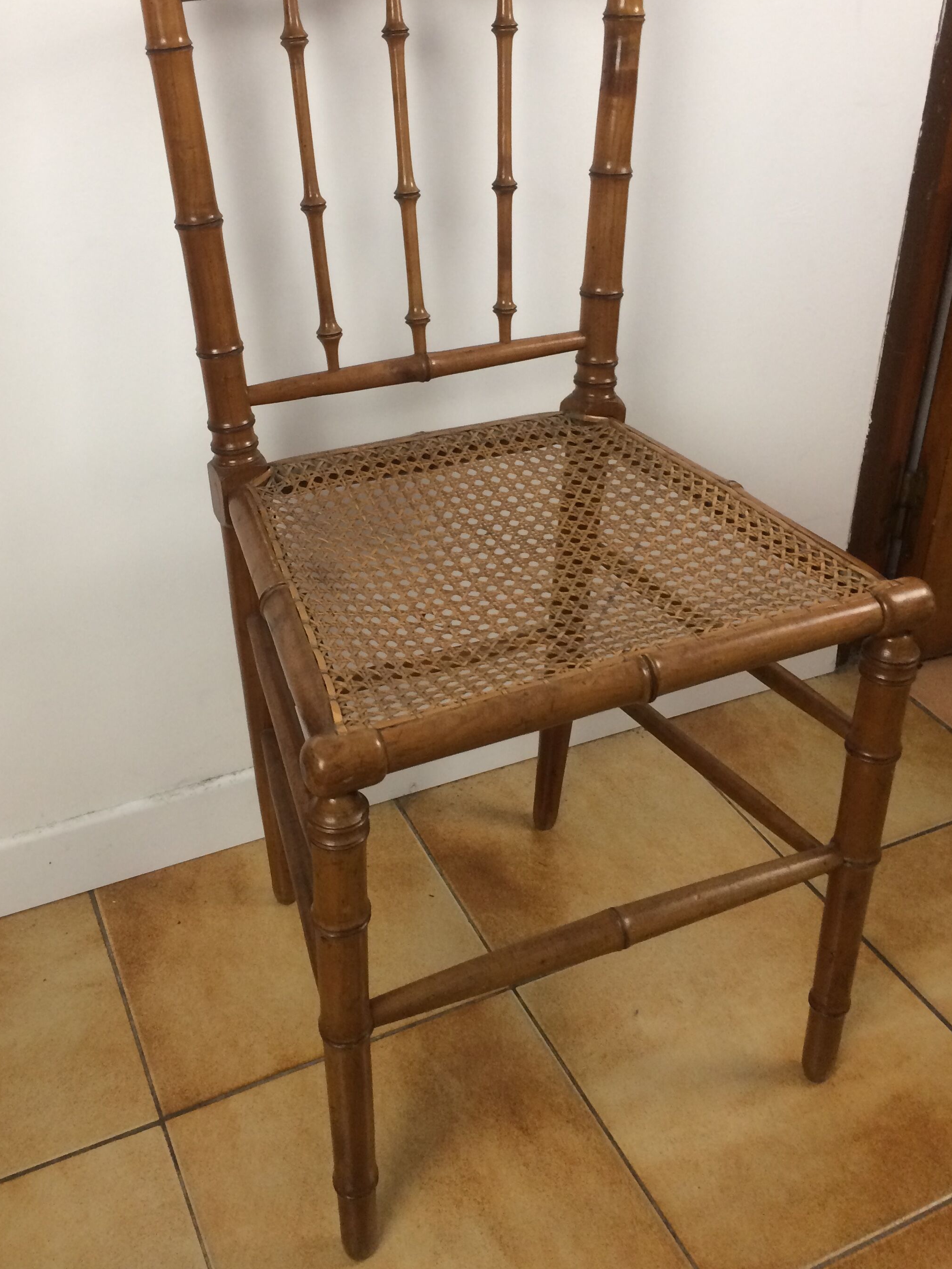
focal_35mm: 35
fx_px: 1283
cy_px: 526
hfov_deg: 40.6
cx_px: 407
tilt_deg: -31.4
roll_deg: +2.8
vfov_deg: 52.4
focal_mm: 4.15
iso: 80
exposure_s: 1/33
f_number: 2.2
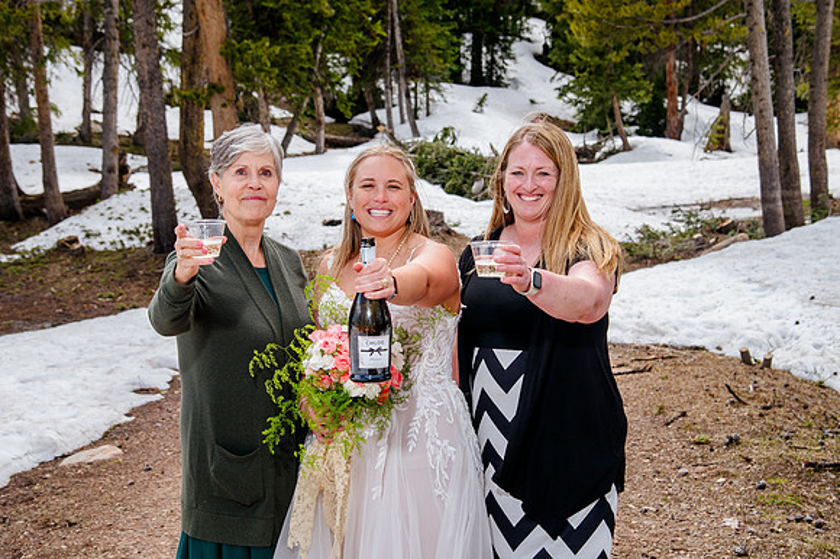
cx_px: 420
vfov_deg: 24.5
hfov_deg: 36.1
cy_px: 267
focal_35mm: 55
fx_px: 1289
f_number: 6.3
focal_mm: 52
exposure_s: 1/200
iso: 400
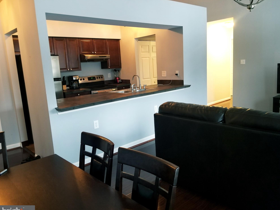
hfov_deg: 65.3
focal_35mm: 27
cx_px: 145
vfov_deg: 51.3
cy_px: 108
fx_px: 218
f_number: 1.7
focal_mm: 4.25
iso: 250
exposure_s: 1/13
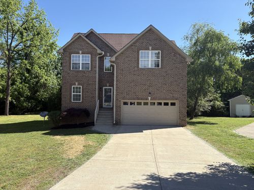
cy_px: 95
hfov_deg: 67.3
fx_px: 191
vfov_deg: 53.1
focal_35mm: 26
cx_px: 127
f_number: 1.6
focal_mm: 5.96
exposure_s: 1/2141
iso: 50
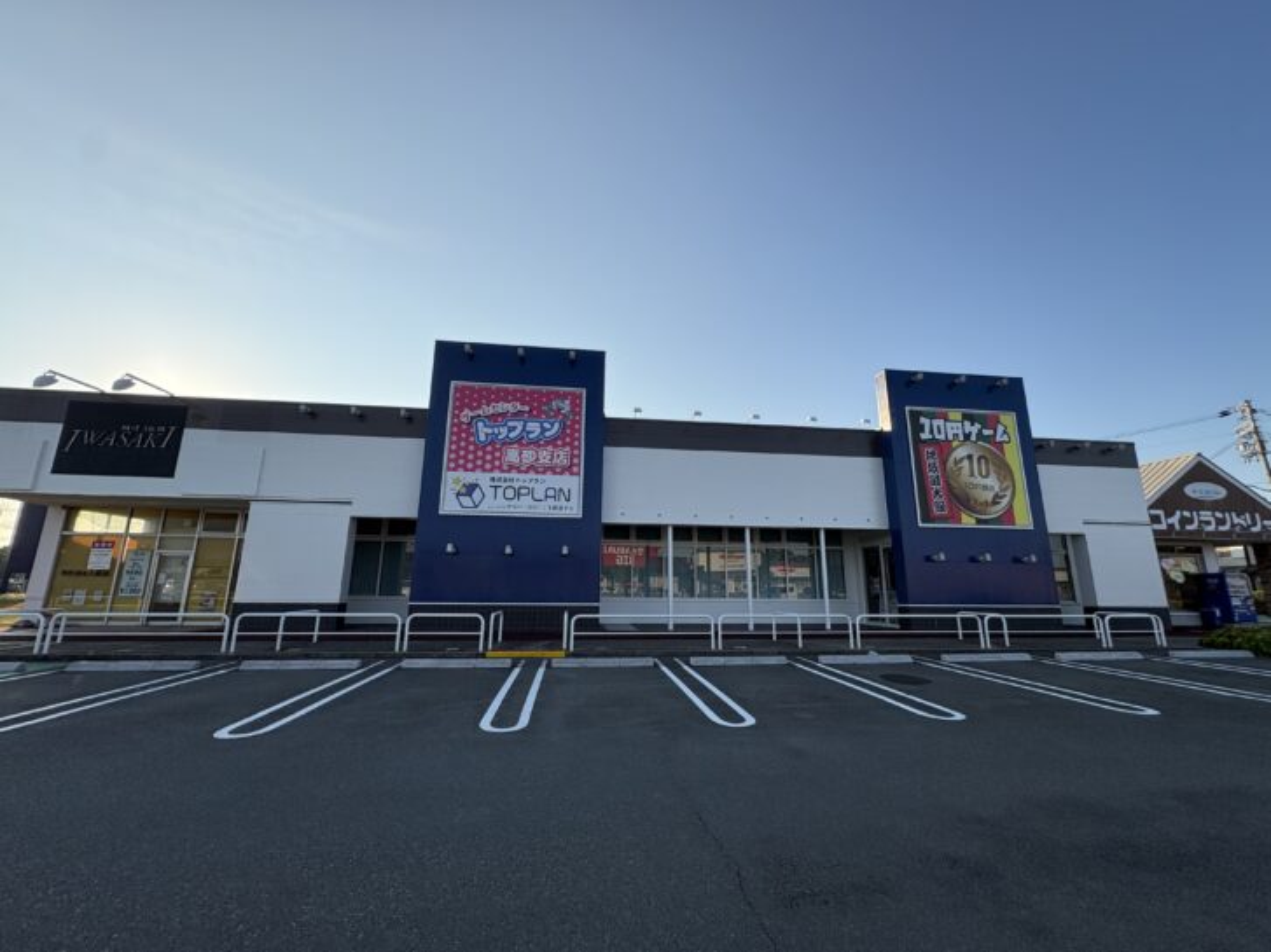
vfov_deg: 85.7
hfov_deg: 102.1
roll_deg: -0.4
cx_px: 636
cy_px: 476
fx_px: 514
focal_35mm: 14
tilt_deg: +12.8
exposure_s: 1/1789
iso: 64
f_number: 2.2
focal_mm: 2.22
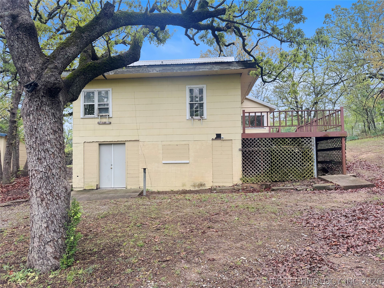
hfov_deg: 71.6
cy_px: 144
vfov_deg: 56.8
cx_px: 192
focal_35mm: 24
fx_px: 266
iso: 64
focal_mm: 6.86
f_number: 1.78
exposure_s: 1/149
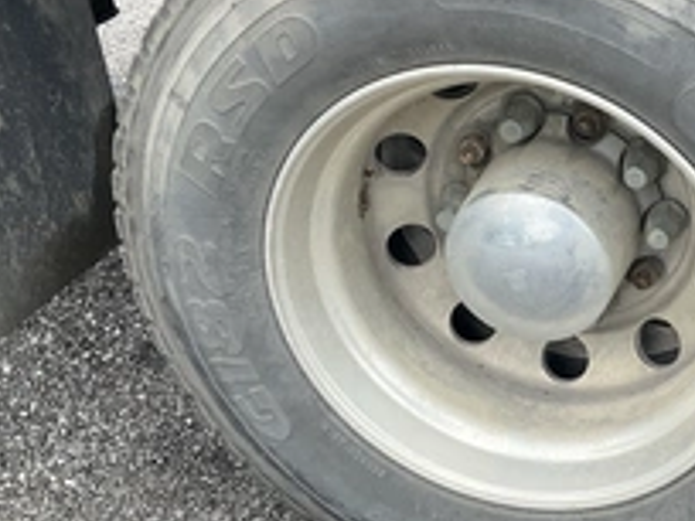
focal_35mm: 57
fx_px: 1144
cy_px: 225
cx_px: 589
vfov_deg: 25.6
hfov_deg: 32.5
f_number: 1.8
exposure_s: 1/264
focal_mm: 3
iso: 25
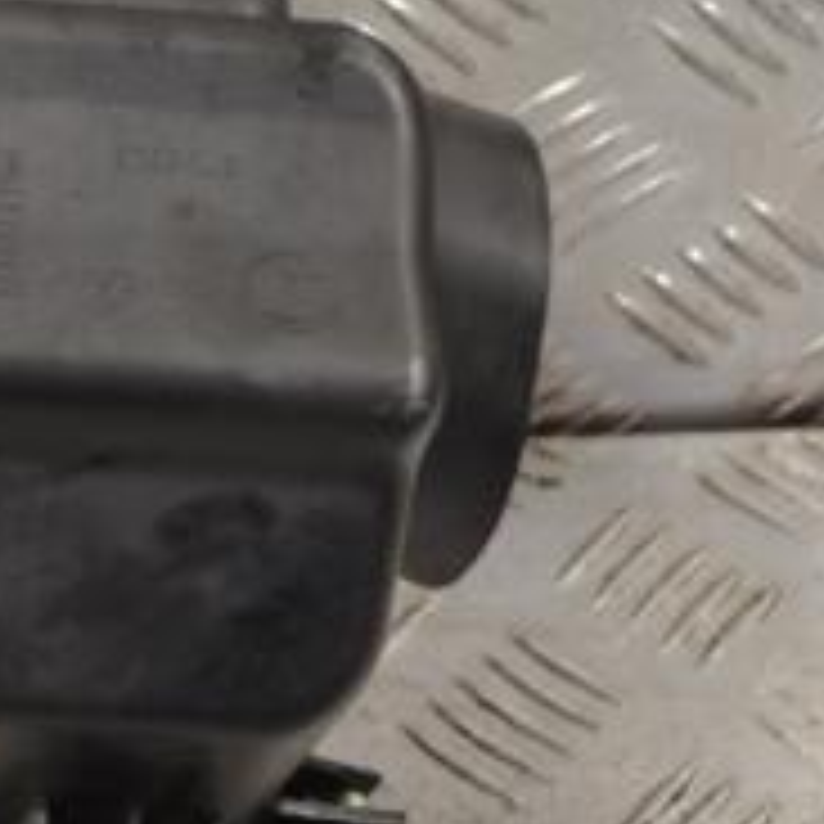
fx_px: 3609
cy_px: 365
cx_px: -441
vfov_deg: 13.0
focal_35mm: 134
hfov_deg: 12.3
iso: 400
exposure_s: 1/80
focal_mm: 32
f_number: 4.8
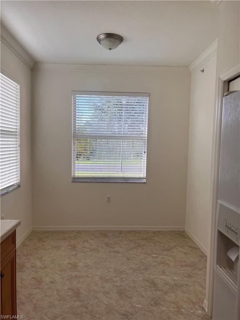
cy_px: 160
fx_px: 240
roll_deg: -0.2
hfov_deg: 53.1
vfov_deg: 67.3
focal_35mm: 26
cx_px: 120
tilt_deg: -2.6
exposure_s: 1/354
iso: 50
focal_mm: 5.7
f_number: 1.5
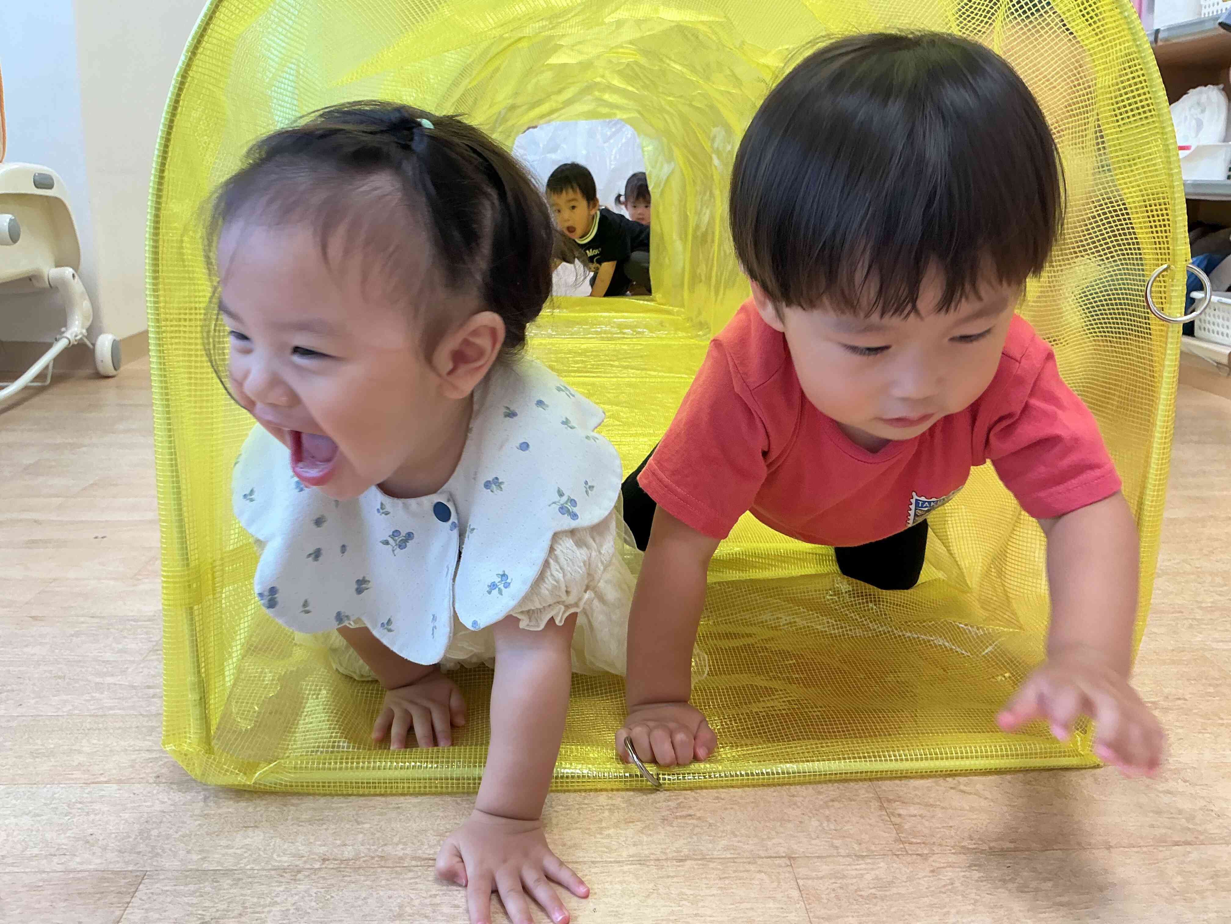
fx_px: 1031
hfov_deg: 61.7
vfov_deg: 48.2
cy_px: 462
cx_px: 616
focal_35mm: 29
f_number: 1.8
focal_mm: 3
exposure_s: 1/120
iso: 40
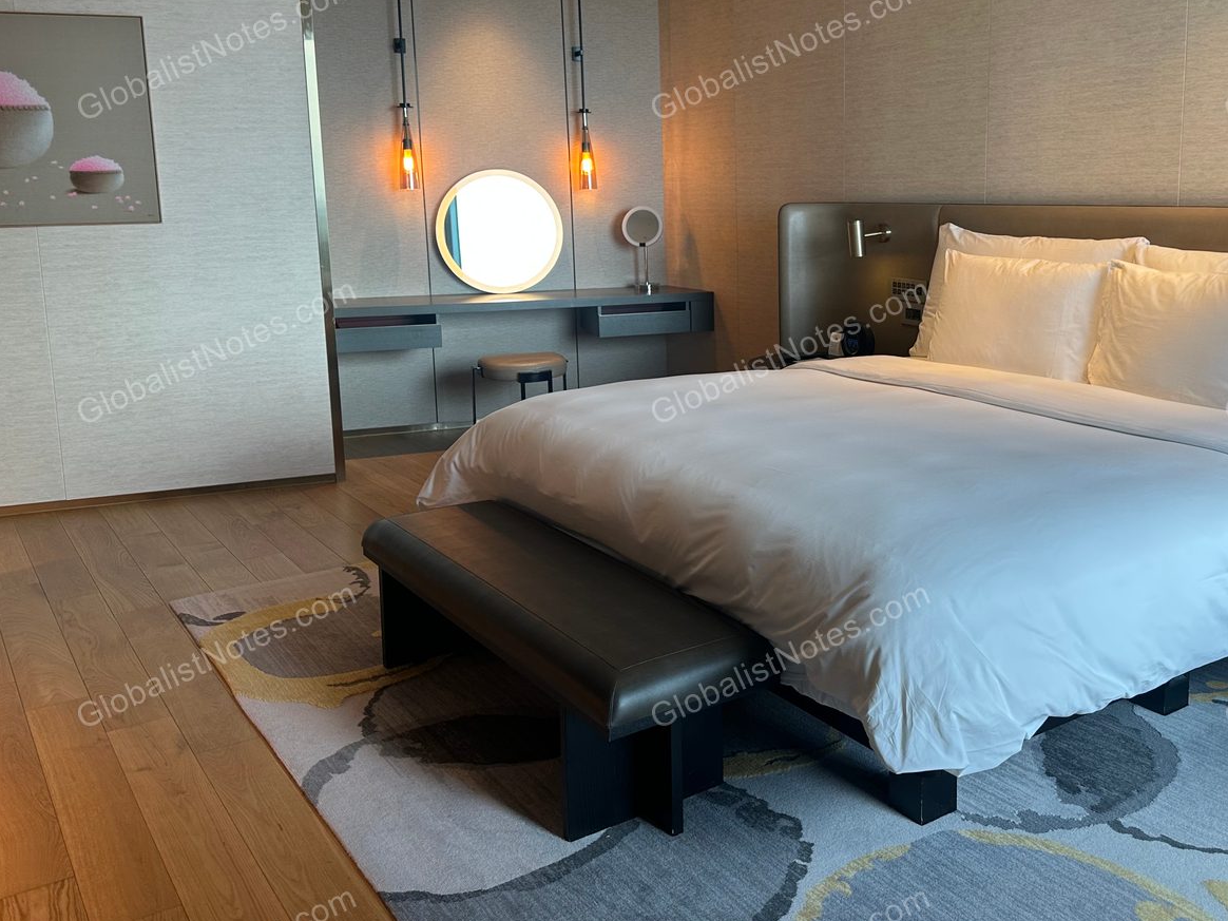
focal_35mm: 33
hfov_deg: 54.5
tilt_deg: -8.5
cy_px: 352
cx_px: 790
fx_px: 1171
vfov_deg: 42.7
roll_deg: +0.5
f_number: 1.78
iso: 80
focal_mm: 6.86
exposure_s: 1/123
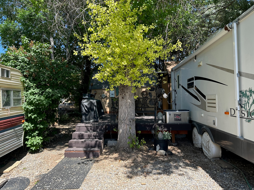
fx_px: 176
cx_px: 127
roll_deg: +0.9
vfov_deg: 56.8
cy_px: 95
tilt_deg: +0.4
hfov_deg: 71.6
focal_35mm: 24
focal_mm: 6.86
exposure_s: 1/971
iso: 80
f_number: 1.78
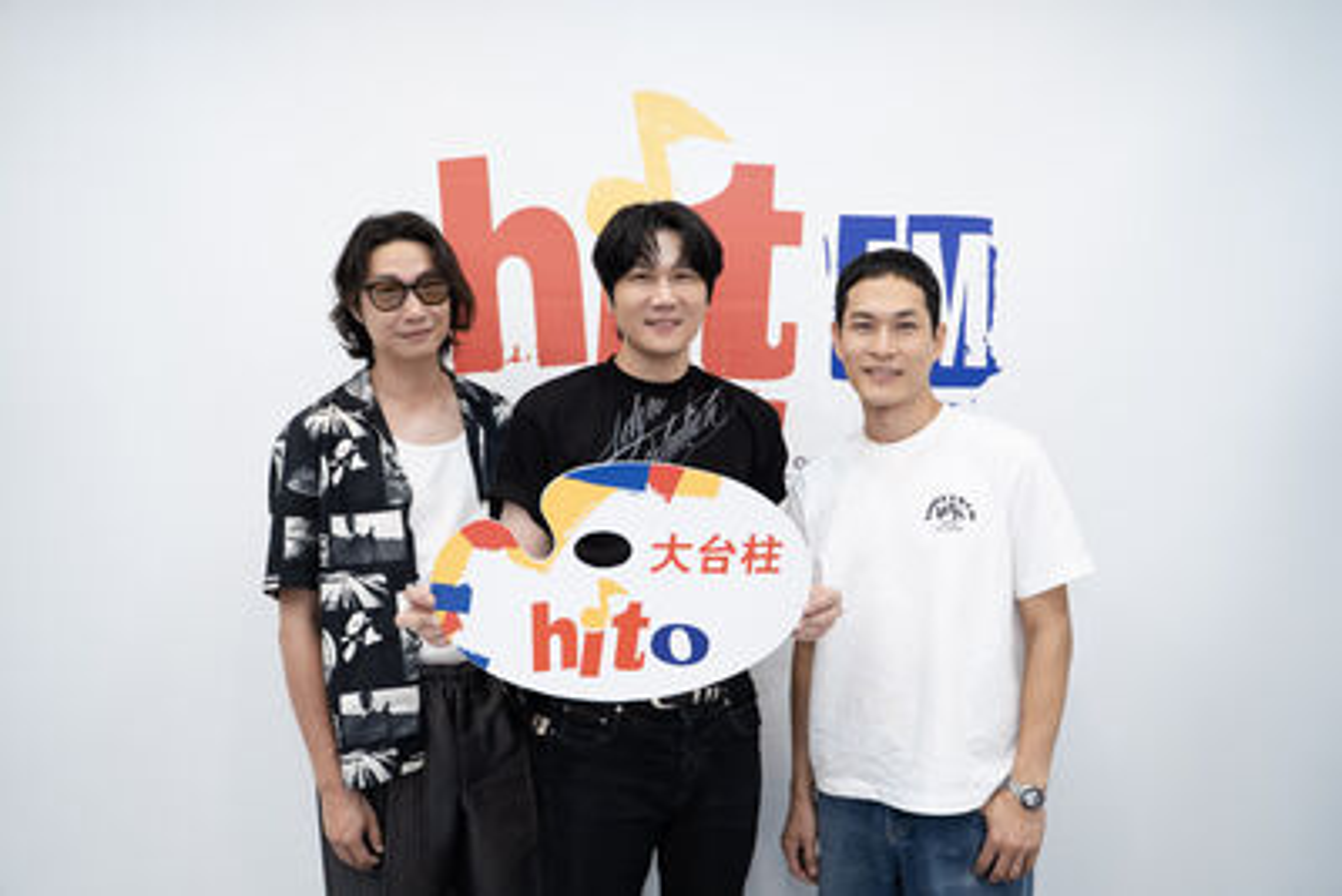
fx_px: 1081
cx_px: 671
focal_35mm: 29
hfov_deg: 63.6
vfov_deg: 45.0
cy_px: 448
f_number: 2.8
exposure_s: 1/160
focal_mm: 29
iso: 250
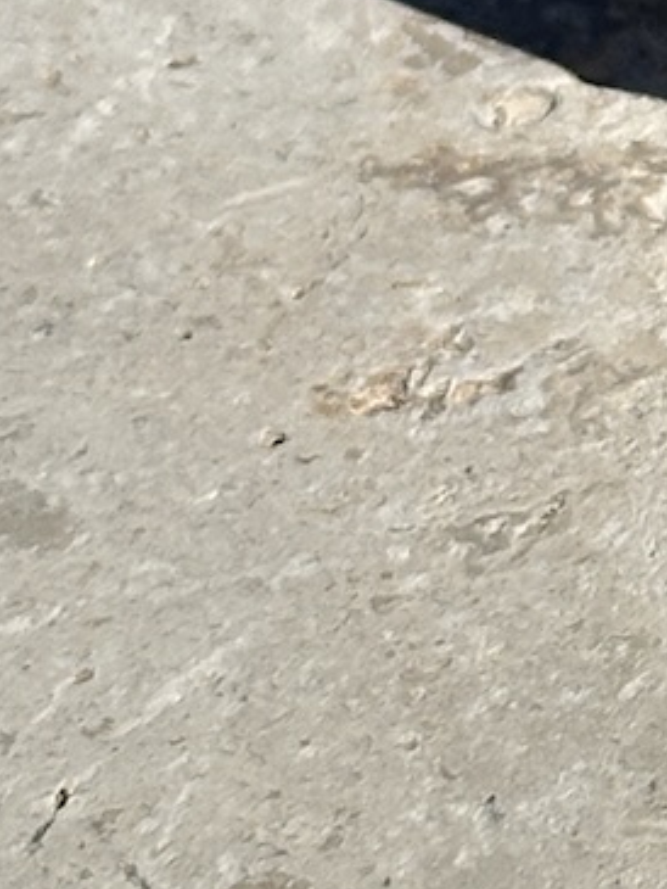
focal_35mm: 263
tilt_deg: -33.8
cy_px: -541
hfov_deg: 5.6
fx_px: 6753
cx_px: 1256
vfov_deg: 7.4
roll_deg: +0.7
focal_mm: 6.86
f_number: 1.78
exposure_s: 1/9804
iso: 64
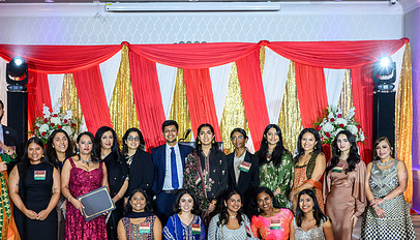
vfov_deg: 19.9
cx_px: 161
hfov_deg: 34.1
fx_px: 682
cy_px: 168
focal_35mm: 61
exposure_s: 1/200
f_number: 5.6
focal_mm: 37
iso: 1600
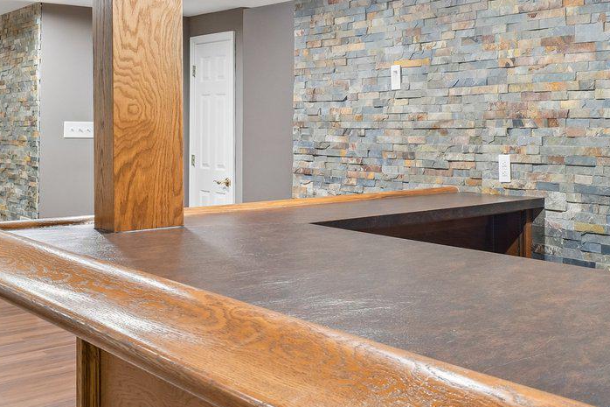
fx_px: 745
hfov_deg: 33.8
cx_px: 772
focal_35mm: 44
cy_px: 135
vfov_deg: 30.3
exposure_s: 1/2.5
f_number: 8
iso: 400
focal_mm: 15
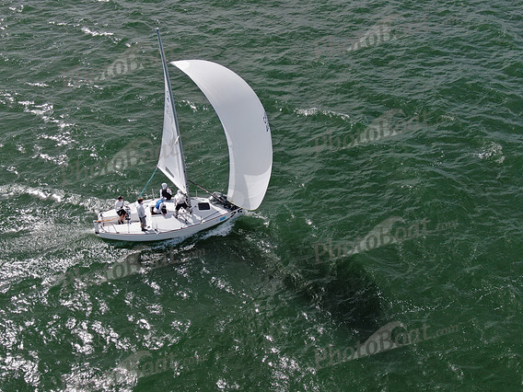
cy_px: 198
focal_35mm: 49
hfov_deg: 38.9
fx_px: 740
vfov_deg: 29.7
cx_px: 260
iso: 100
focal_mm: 8.6
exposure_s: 1/800
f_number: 3.8
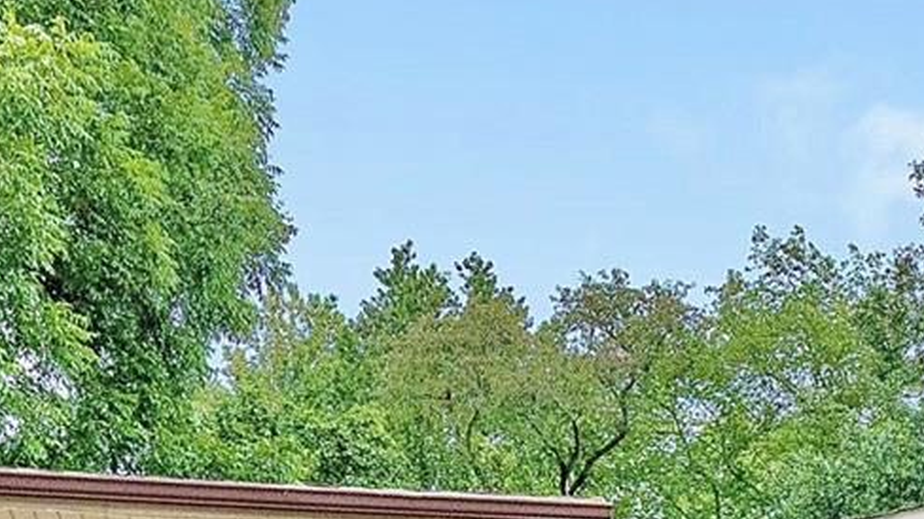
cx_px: 706
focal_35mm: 66
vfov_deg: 14.9
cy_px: 1031
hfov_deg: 31.3
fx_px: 1616
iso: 400
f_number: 8
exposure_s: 1/13
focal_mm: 10
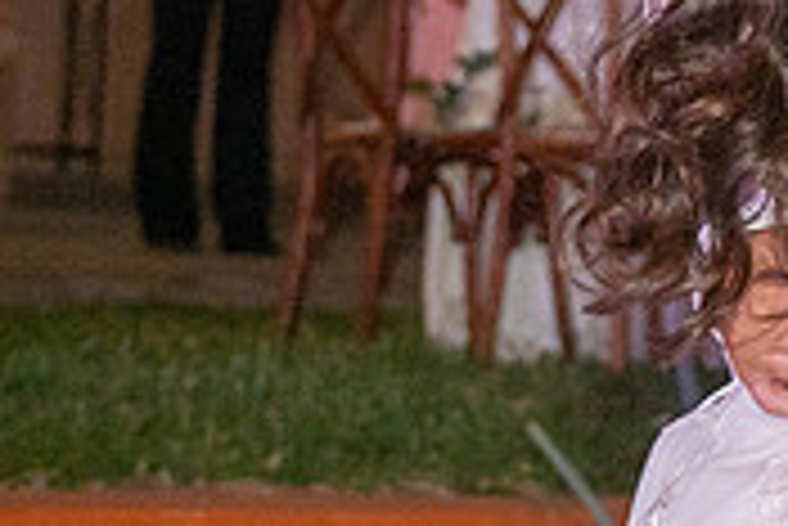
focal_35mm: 340
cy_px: -95
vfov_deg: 4.0
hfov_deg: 6.0
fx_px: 7448
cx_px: 978
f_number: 6.3
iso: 2000
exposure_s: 1/160
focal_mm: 89
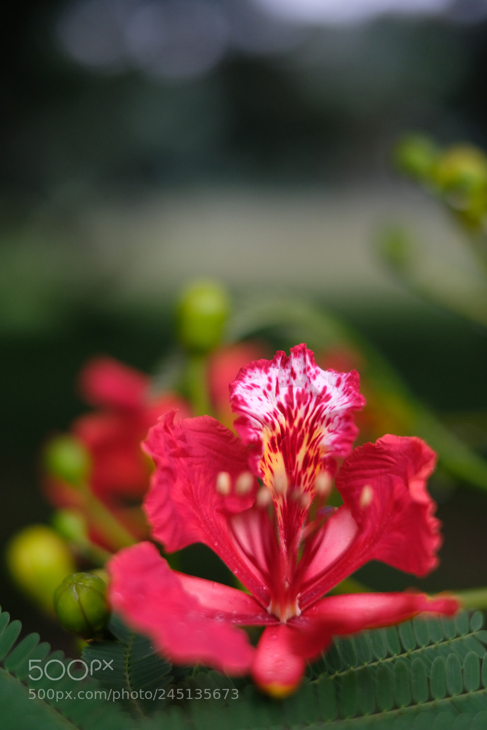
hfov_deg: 25.5
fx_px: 1075
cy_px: 365
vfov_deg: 37.5
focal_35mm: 53
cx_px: 244
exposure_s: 1/1400
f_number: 1.8
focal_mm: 35
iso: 800
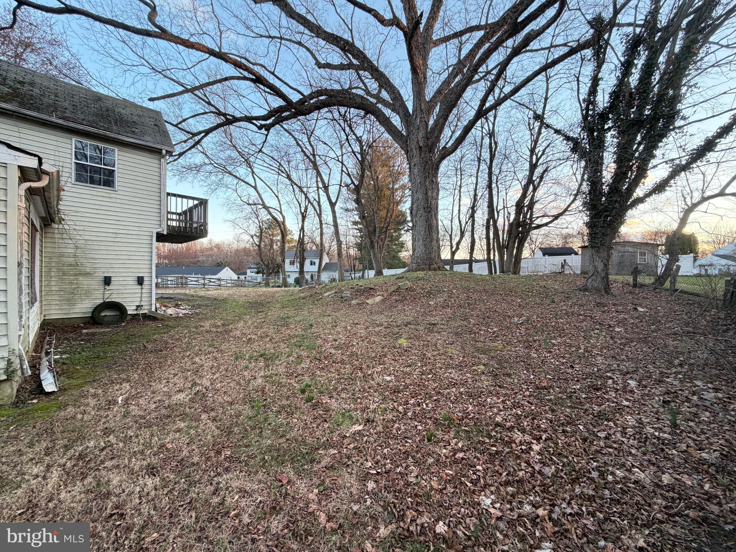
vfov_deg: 85.7
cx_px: 368
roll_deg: -0.6
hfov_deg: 102.1
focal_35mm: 14
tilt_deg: -0.5
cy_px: 276
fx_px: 298
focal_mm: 2.22
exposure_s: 1/121
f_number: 2.2
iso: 160
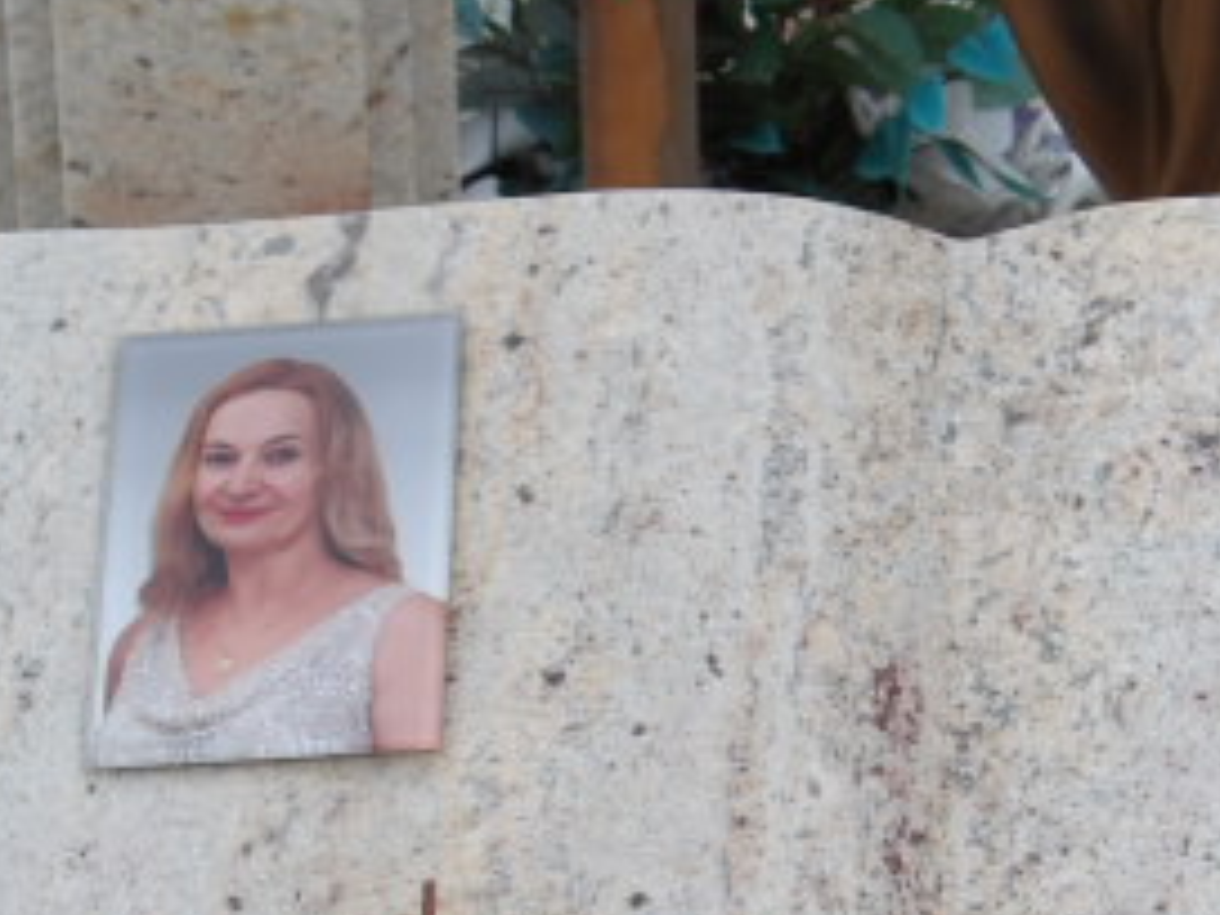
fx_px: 5815
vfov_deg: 8.9
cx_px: 946
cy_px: 1054
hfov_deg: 11.9
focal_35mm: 165
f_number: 4.9
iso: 100
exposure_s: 1/245
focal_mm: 12.5
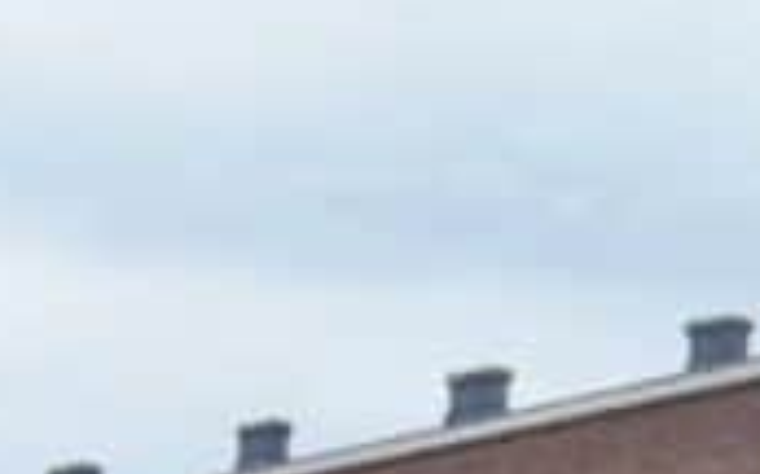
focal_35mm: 244
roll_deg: -0.2
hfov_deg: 8.2
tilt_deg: -1.2
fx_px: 5052
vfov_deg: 5.1
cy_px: 1497
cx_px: -800
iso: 100
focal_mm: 6.76
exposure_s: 1/2494
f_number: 1.78
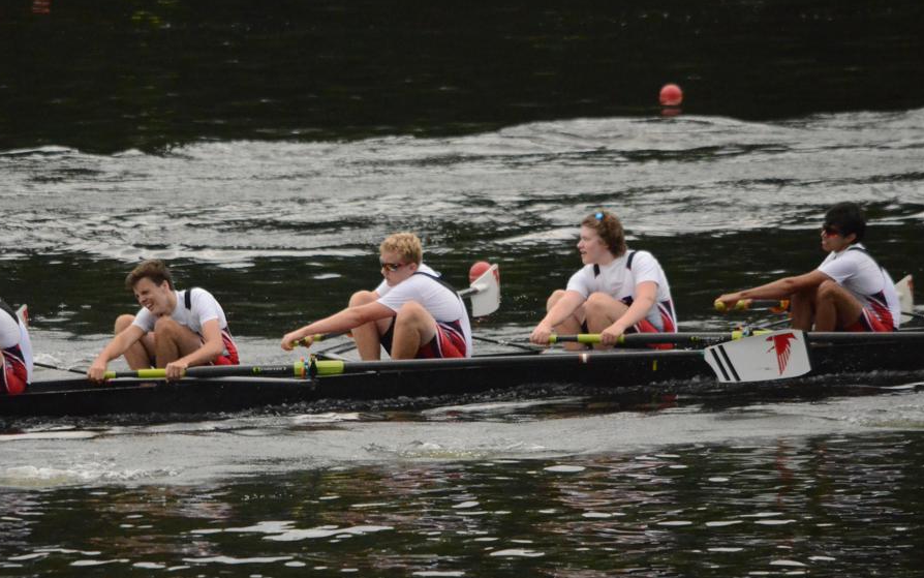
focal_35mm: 786
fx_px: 19796
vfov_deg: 1.7
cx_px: 413
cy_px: 291
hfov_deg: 2.7
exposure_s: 1/3200
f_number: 7.1
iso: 6400
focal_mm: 450
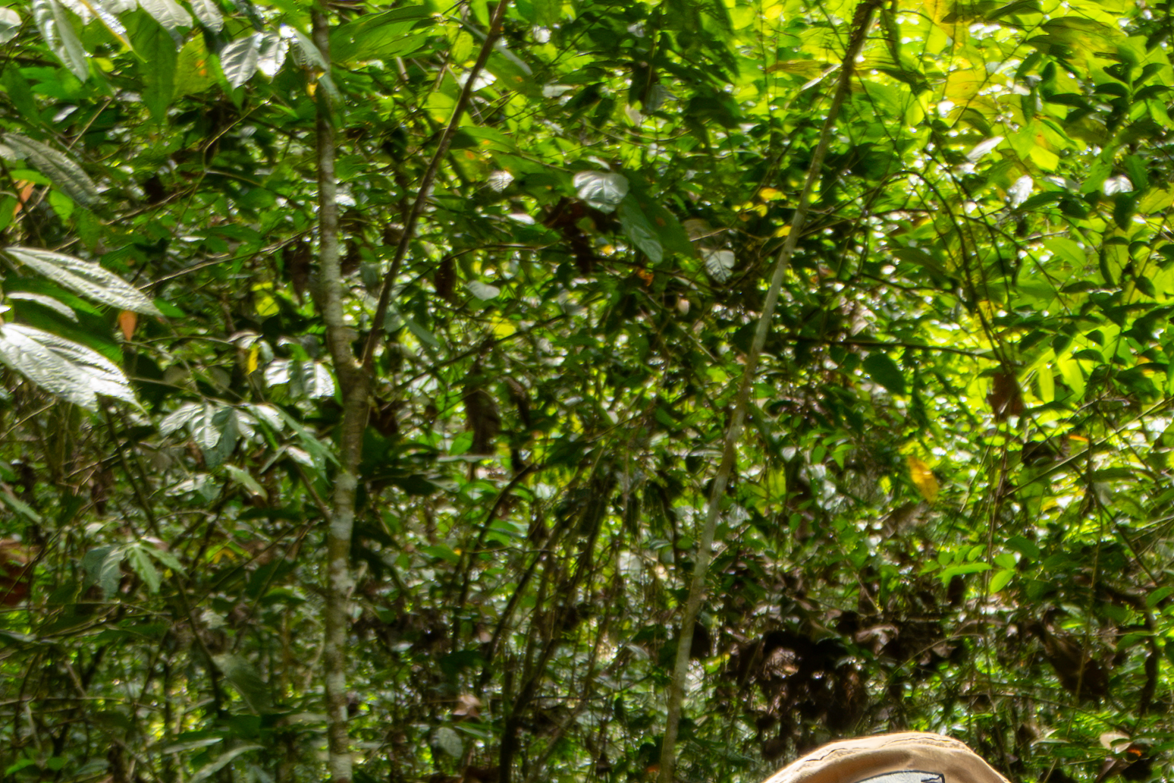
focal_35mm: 60
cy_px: 1238
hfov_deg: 32.5
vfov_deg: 19.2
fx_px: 1957
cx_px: 931
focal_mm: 10
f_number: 4
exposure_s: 1/125
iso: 400
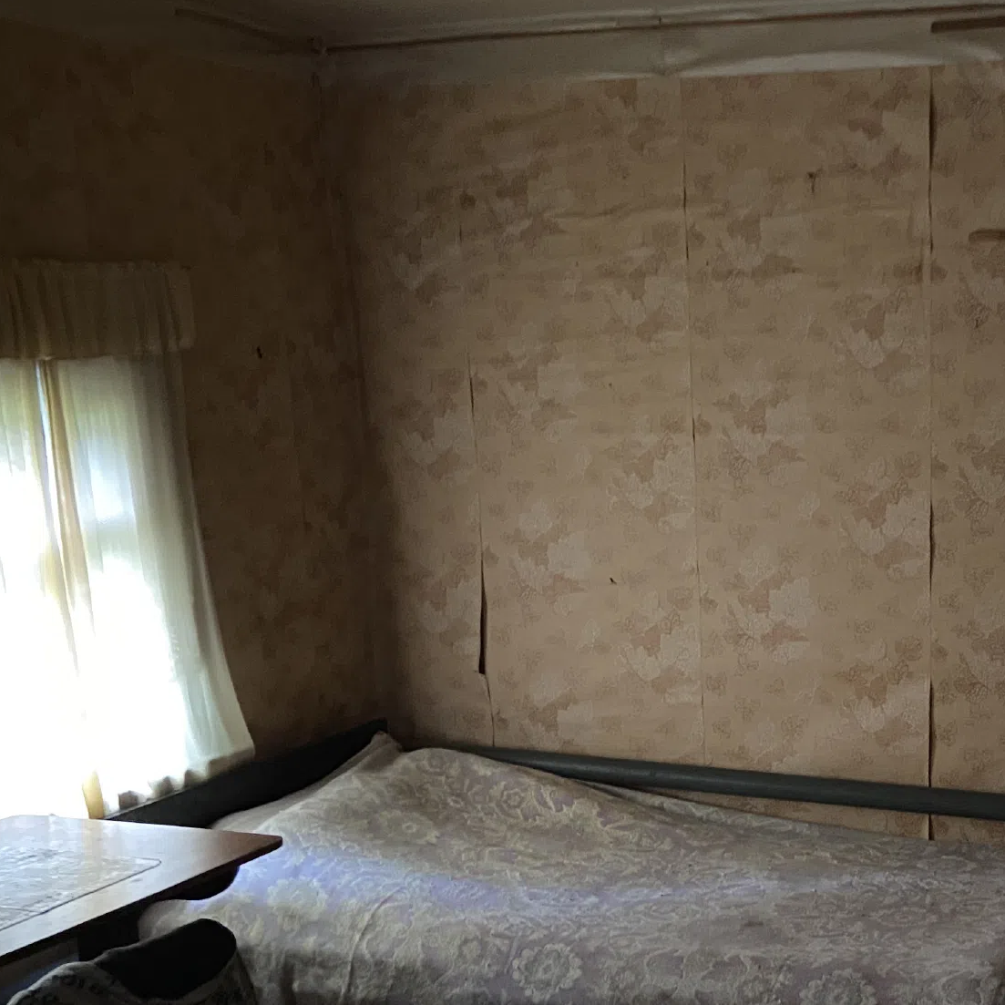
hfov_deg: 32.5
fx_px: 1642
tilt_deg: -12.7
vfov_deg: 33.6
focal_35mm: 50
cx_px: 883
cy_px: 699
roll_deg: +0.1
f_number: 1.8
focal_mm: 4.25
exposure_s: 1/27
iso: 1000
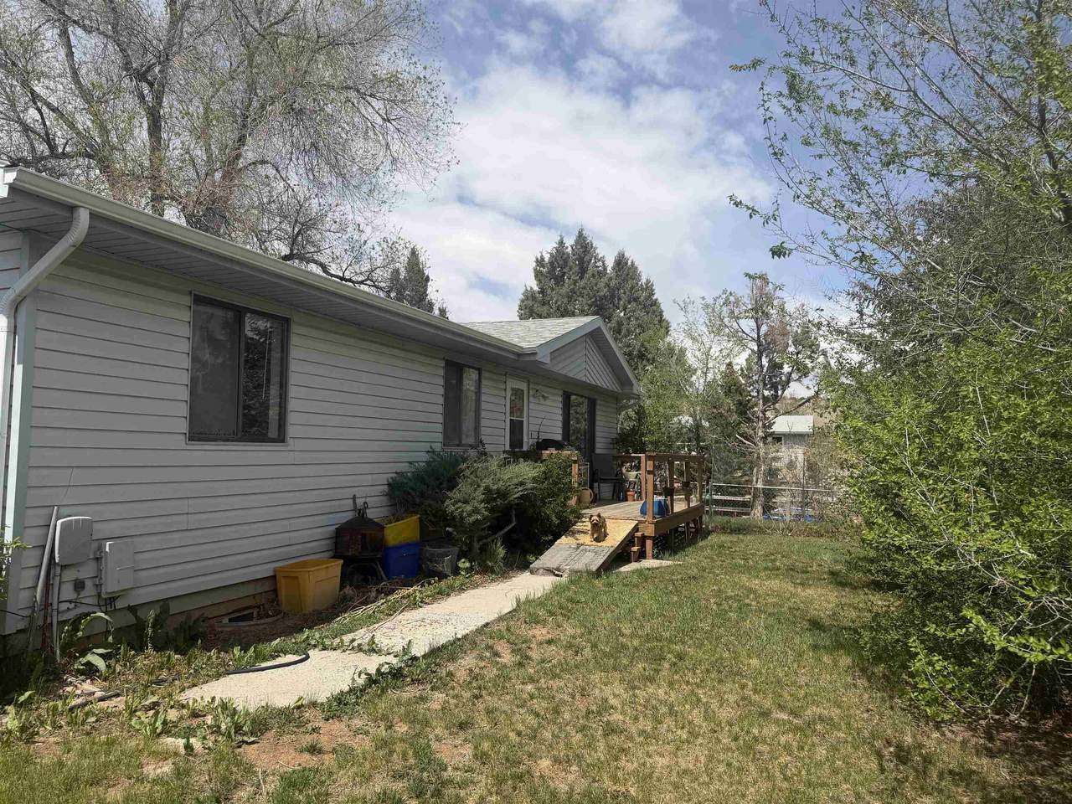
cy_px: 402
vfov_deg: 56.8
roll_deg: -1.1
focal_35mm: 24
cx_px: 536
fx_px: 743
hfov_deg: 71.6
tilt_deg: +4.3
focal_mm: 6.76
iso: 80
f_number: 1.78
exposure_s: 1/6173
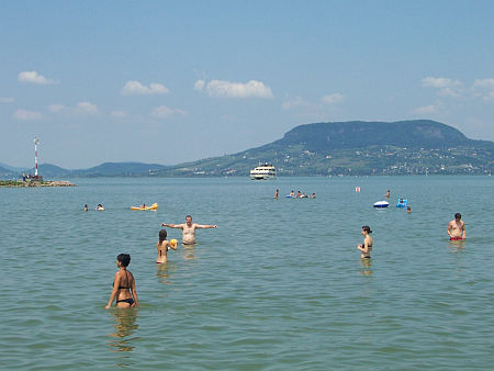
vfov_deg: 18.0
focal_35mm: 82
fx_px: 1171
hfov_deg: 23.8
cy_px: 186
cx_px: 247
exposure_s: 1/350
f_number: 8
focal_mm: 13.5
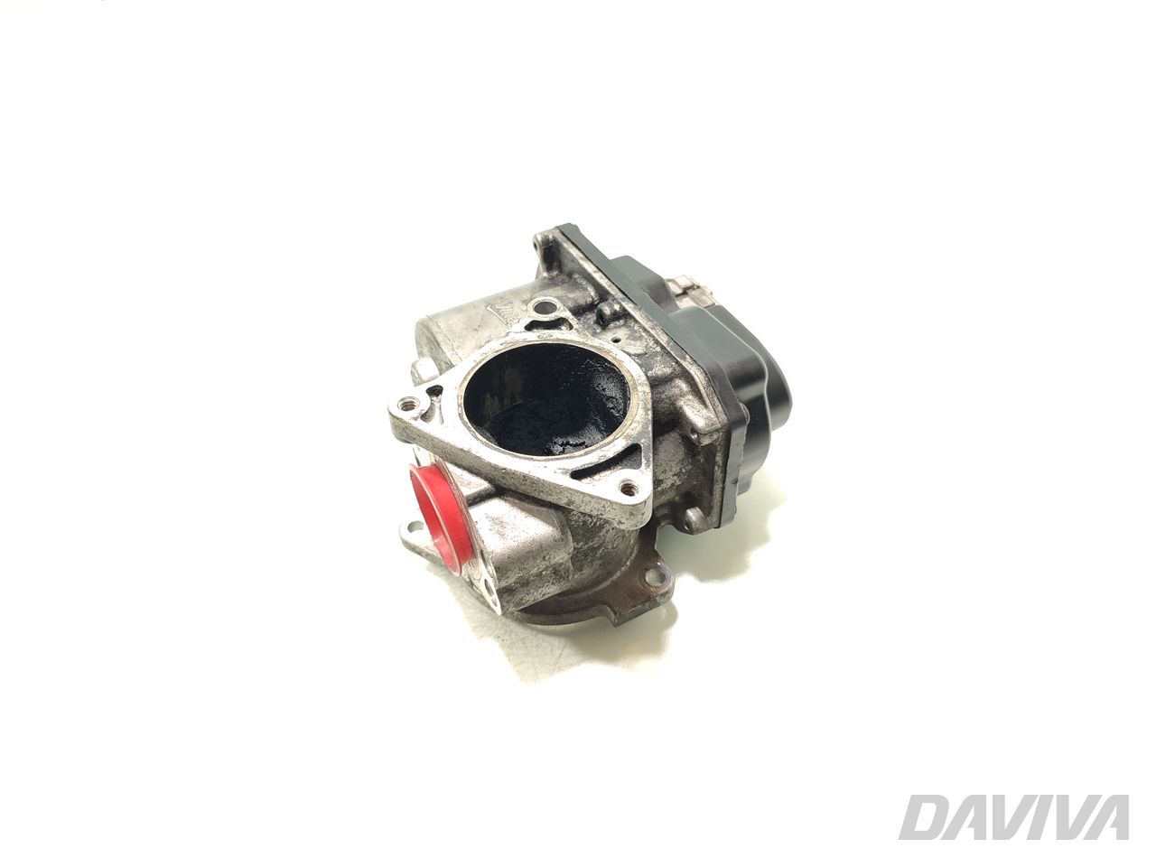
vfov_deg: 56.8
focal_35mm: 24
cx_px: 578
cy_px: 434
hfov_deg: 71.6
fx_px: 801
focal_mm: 5.89
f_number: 1.89
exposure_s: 1/100
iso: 400
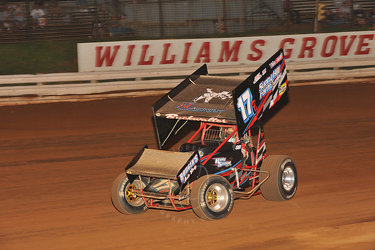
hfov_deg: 20.4
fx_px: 1041
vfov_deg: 13.7
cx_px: 188
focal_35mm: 100
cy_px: 125
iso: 1000
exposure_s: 1/250
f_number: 6.3
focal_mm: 100
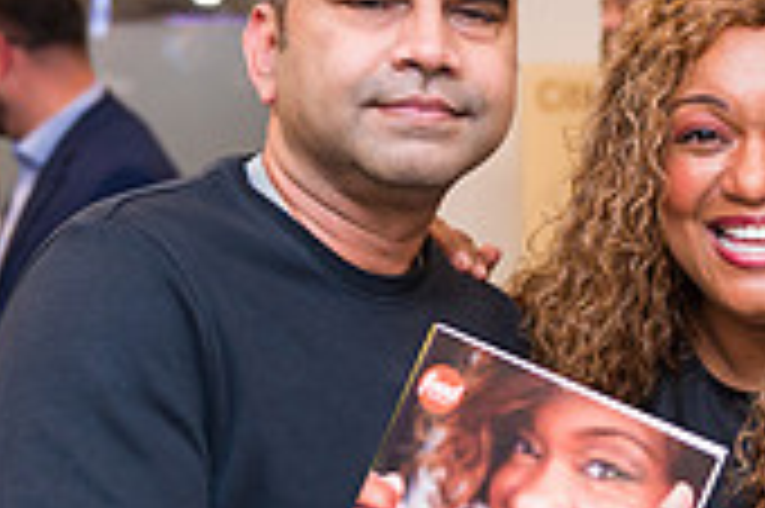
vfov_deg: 11.1
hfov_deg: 16.5
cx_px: 675
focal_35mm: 123
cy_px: 315
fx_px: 2611
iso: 400
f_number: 3.2
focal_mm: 36
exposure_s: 1/160
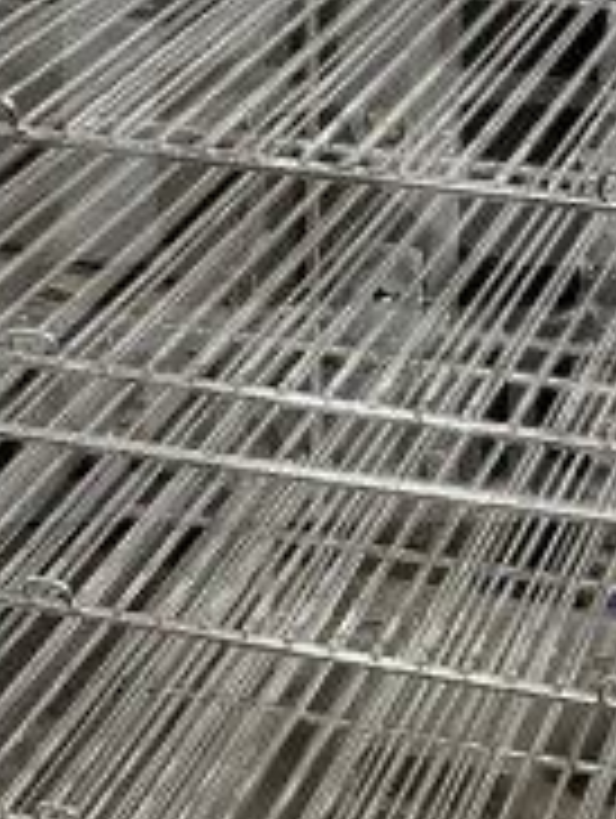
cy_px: 164
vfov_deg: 18.2
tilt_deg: -19.6
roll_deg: -2.1
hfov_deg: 13.8
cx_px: 445
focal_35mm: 107
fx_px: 2533
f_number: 1.78
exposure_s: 1/60
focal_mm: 6.86
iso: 400
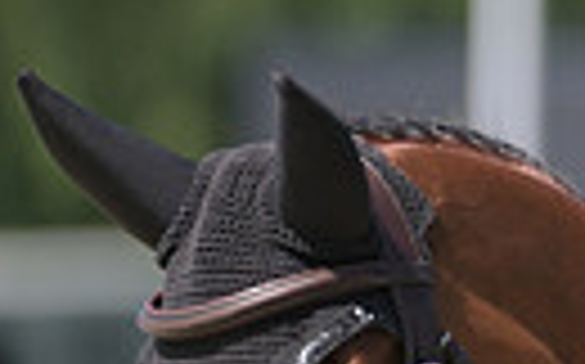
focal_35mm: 1592
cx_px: 1134
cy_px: 16
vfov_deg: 0.8
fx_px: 25360
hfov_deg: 1.3
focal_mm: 350
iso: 360
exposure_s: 1/1250
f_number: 5
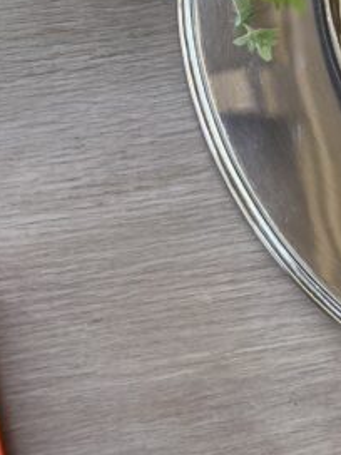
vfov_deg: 18.0
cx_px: 555
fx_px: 1287
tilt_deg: -66.0
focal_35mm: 98
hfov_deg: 13.9
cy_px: -211
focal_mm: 5.7
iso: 50
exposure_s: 1/748
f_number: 1.5
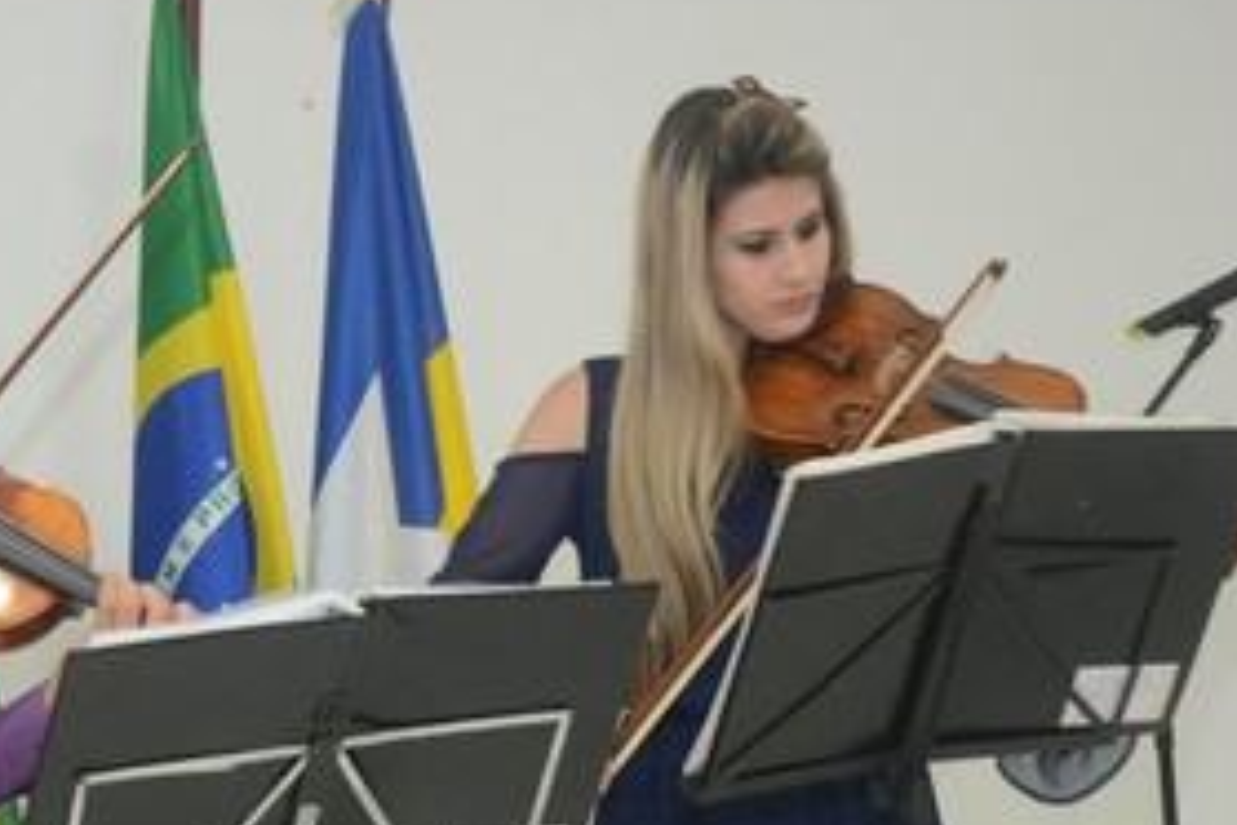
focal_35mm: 126
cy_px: 528
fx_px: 4329
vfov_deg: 10.9
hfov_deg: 16.2
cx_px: 297
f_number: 5
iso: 1600
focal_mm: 52
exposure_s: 1/80
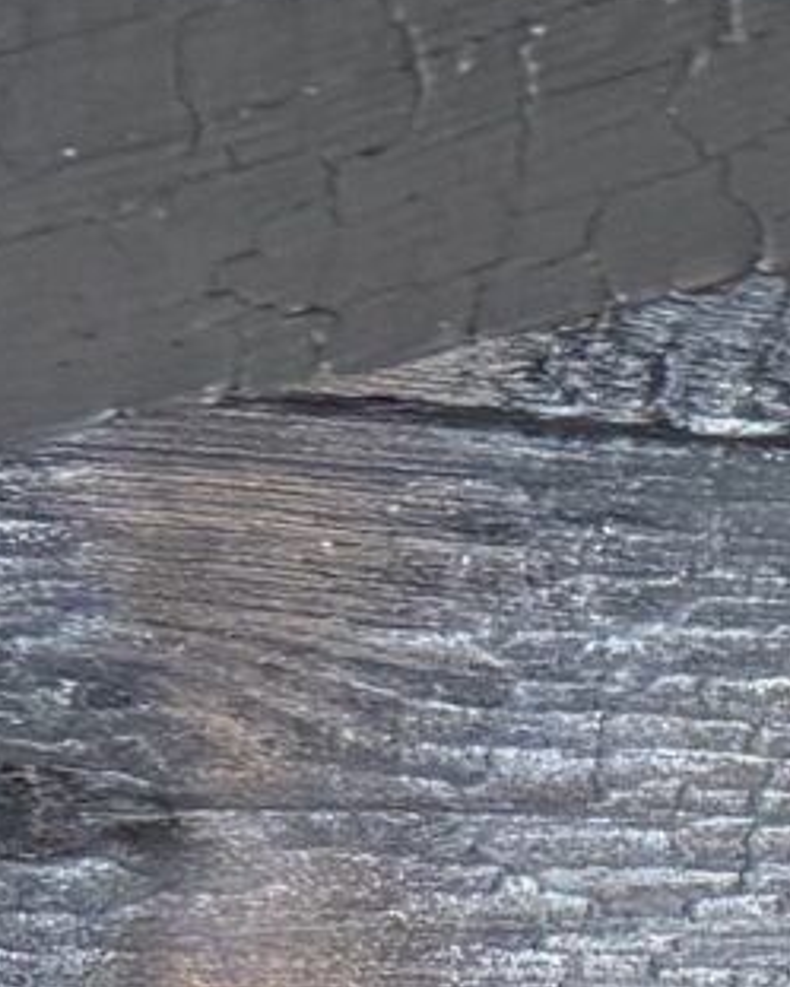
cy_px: 2136
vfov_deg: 9.2
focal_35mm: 193
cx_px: 1098
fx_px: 5638
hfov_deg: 7.9
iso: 320
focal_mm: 6.76
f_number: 1.78
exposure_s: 1/60
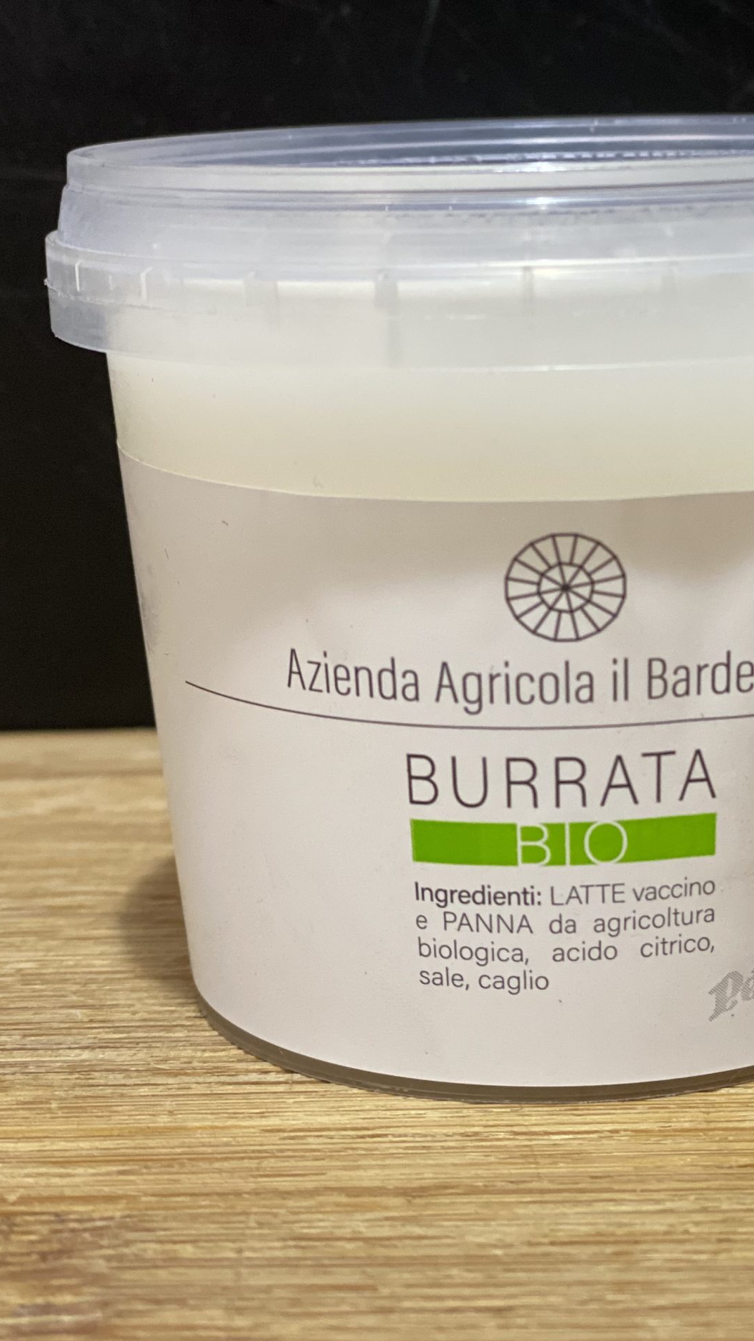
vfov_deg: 27.9
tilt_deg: -14.3
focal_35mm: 76
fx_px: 2702
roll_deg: +2.0
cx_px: 604
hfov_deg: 15.8
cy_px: 674
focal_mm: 6
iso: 200
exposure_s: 1/33
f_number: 2
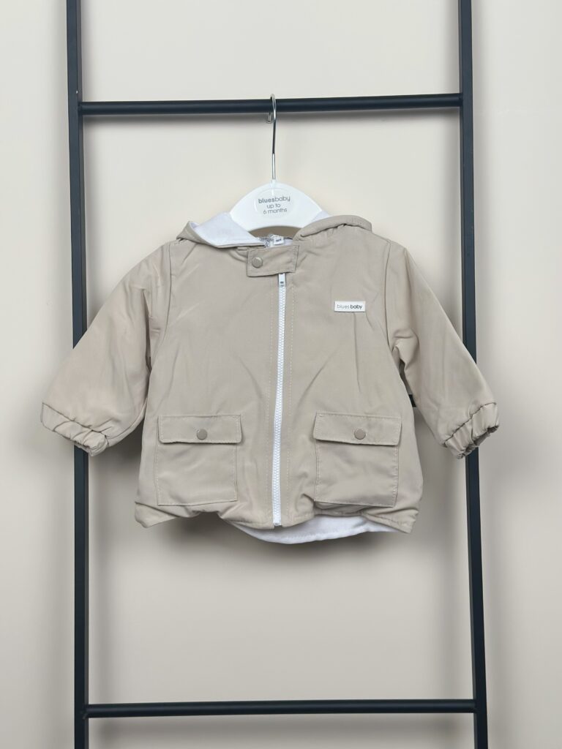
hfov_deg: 30.3
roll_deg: +0.5
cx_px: 281
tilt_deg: -0.6
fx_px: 1039
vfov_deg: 39.7
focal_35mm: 48
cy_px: 374
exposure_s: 1/349
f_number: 1.78
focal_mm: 6.86
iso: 80
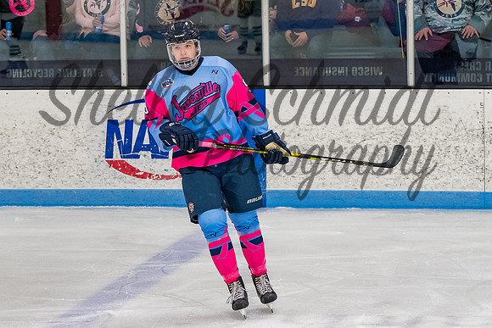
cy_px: 103
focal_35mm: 230
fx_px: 3147
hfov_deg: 8.9
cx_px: 196
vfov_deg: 6.0
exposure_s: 1/800
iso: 2500
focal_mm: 110
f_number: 3.5
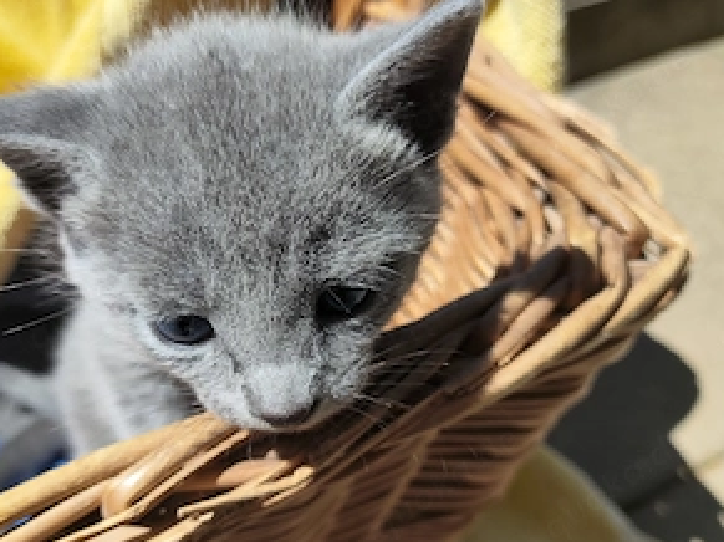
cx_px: 363
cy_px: 331
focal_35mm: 33
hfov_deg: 55.4
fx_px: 690
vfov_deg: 42.7
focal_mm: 4.68
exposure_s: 1/1854
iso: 50
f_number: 1.8
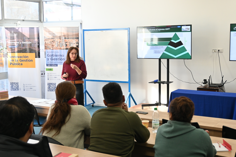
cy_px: 78
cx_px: 118
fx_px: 310
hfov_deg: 41.7
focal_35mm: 47
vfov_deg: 28.5
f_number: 5
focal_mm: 31.5
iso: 1000
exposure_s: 1/125
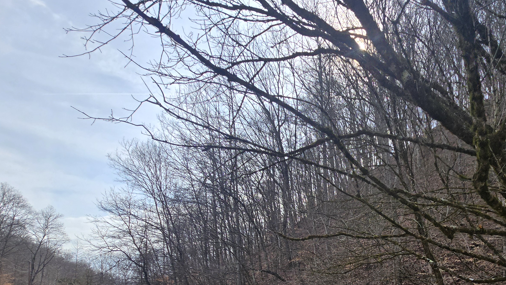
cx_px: 382
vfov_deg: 42.9
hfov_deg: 70.9
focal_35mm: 24
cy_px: 266
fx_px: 322
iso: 50
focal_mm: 2.2
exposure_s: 1/1804
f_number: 2.2
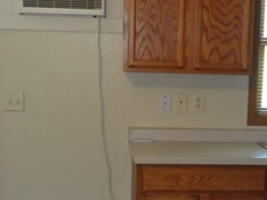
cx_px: 190
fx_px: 648
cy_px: 158
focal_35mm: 84
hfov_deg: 23.1
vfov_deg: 17.4
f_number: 3.5
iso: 125
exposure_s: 1/30
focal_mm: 4.1
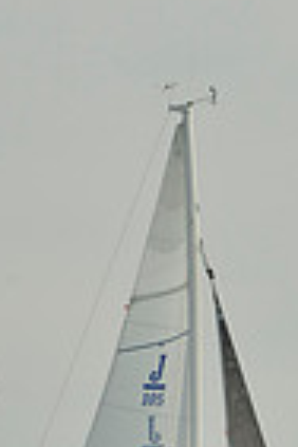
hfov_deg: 2.3
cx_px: 163
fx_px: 7412
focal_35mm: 597
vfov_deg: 3.4
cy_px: 843
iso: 560
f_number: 14
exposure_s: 1/1250
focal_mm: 145
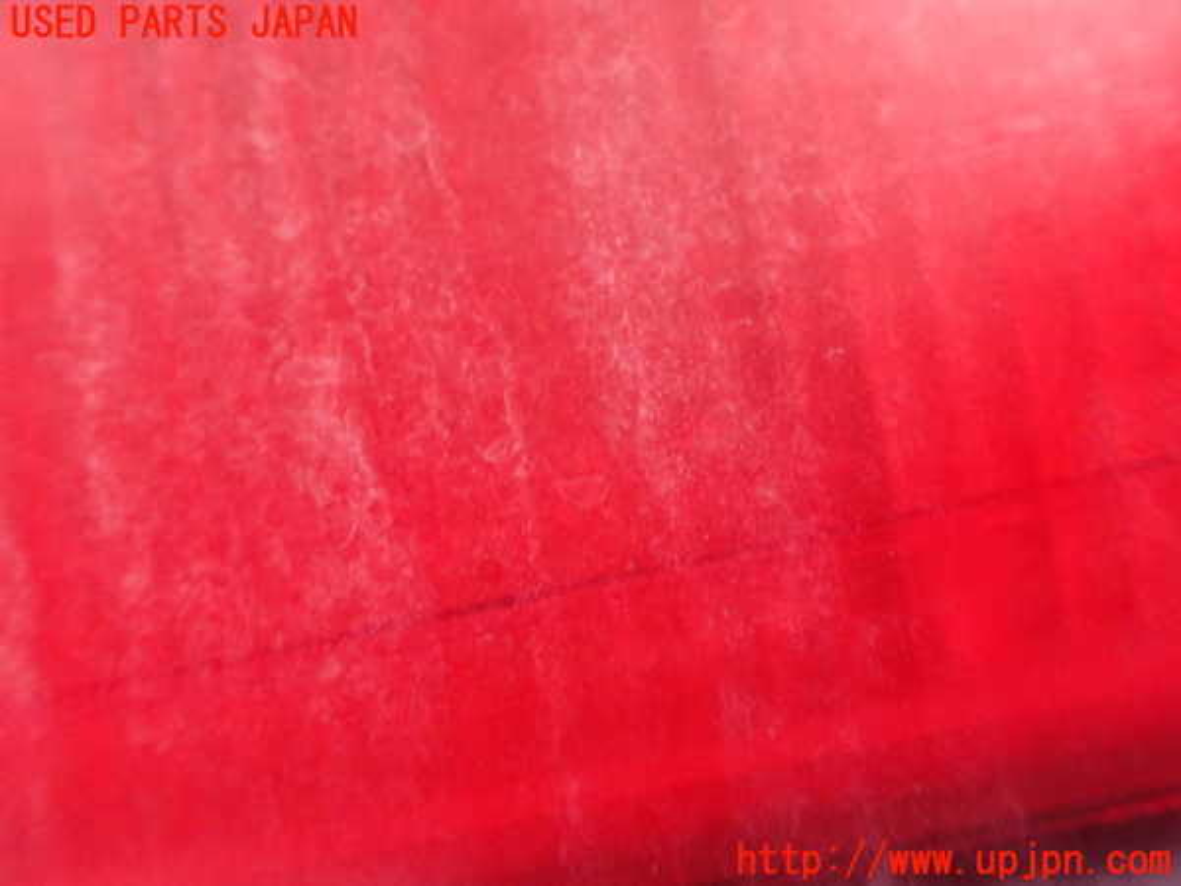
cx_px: 590
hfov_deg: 60.0
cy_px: 443
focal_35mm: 30
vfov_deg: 46.8
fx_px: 1024
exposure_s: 1/40
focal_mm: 5.4
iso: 800
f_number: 2.3
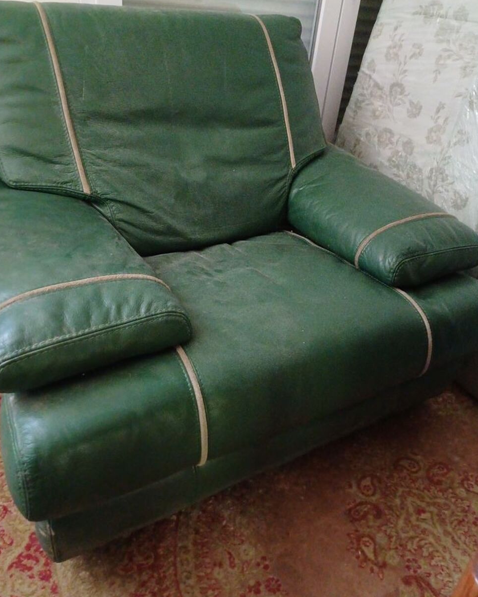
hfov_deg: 53.2
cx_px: 244
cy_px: 270
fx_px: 477
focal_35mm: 27
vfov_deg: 63.9
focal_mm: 4.65
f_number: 1.8
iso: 1250
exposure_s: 1/20
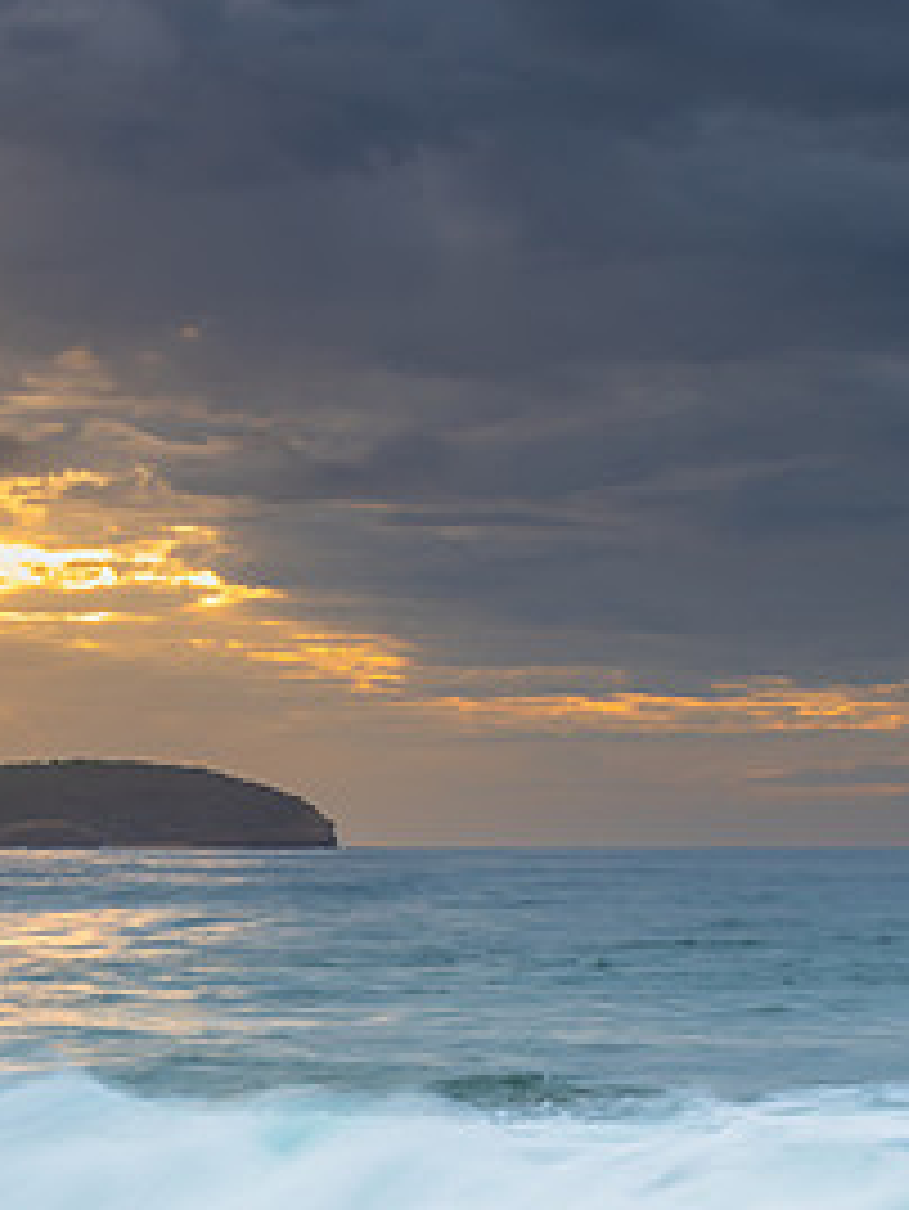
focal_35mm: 101
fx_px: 3533
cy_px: 857
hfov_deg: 14.5
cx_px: 36
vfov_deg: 19.3
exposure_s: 1/2.5
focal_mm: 48
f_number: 9
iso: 80
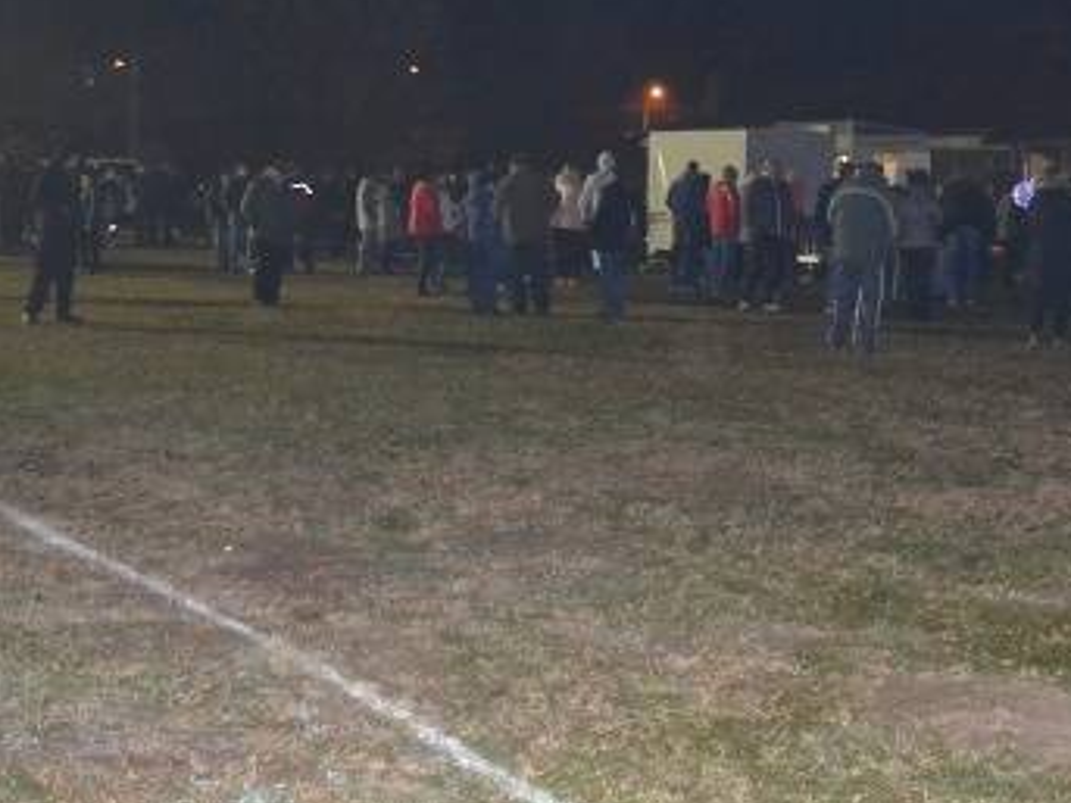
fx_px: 2289
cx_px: 793
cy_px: 258
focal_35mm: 74
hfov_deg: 26.0
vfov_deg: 19.8
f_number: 3.8
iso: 3200
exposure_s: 1/60
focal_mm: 22
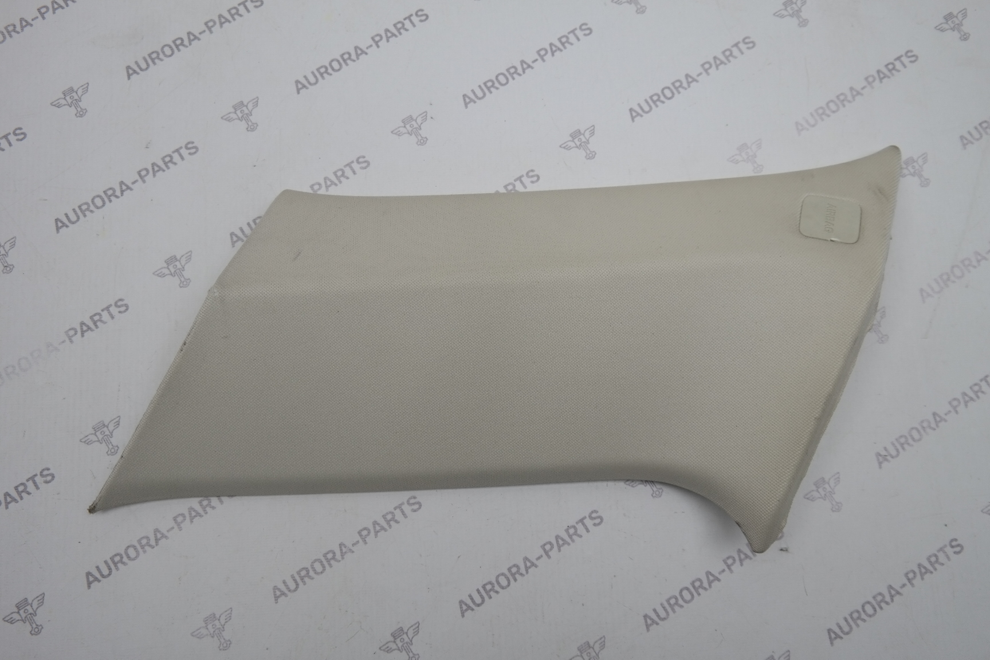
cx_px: 495
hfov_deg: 61.9
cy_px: 330
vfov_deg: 43.6
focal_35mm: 30
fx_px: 825
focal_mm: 20
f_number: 3.5
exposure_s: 1/80
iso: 100
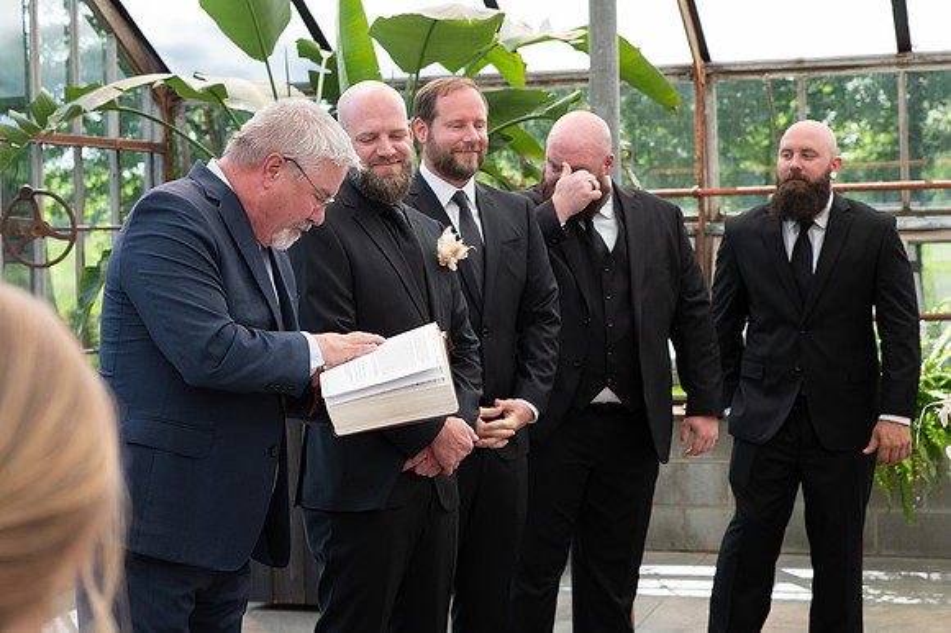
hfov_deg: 22.1
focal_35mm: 92
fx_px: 2421
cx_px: 293
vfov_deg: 14.9
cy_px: 260
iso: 160
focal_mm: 65
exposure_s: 1/200
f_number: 5
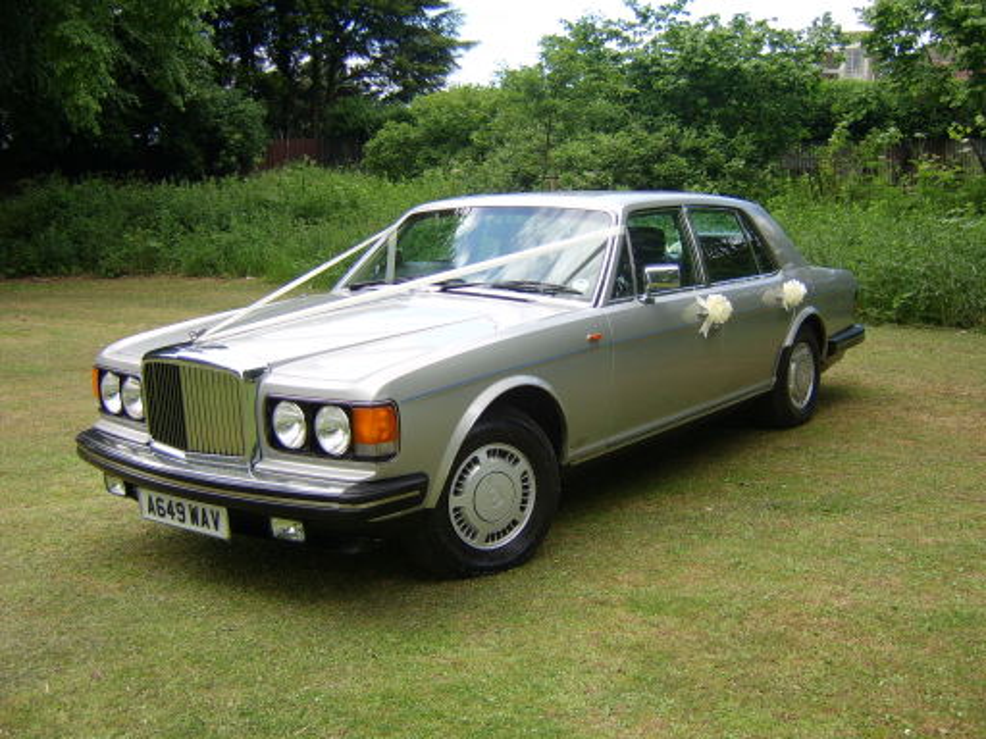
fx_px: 883
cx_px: 493
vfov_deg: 45.4
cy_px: 370
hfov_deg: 58.4
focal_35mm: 31
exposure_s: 1/192
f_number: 2.7
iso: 50
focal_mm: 8.13
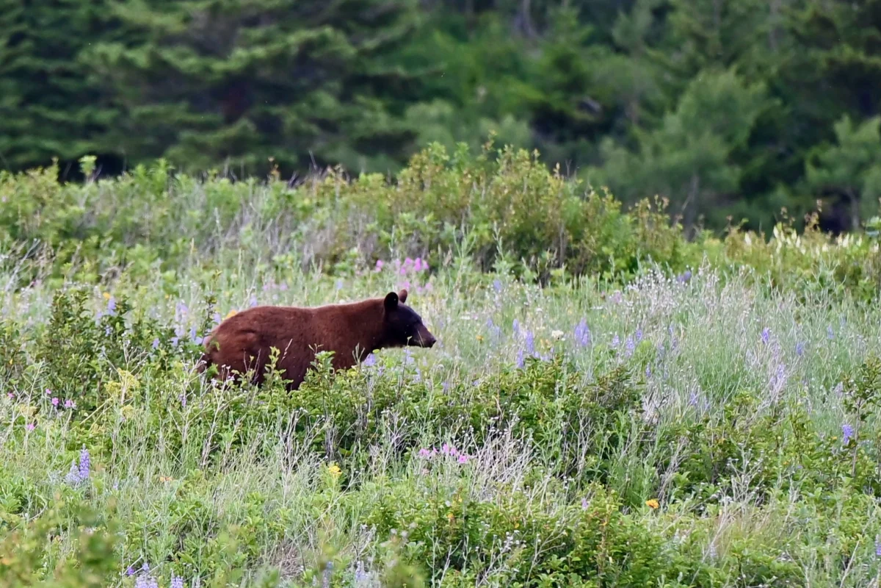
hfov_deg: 11.4
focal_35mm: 180
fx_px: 4405
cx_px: 440
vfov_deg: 7.6
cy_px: 294
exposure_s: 1/800
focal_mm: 180
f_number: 3.2
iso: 1000
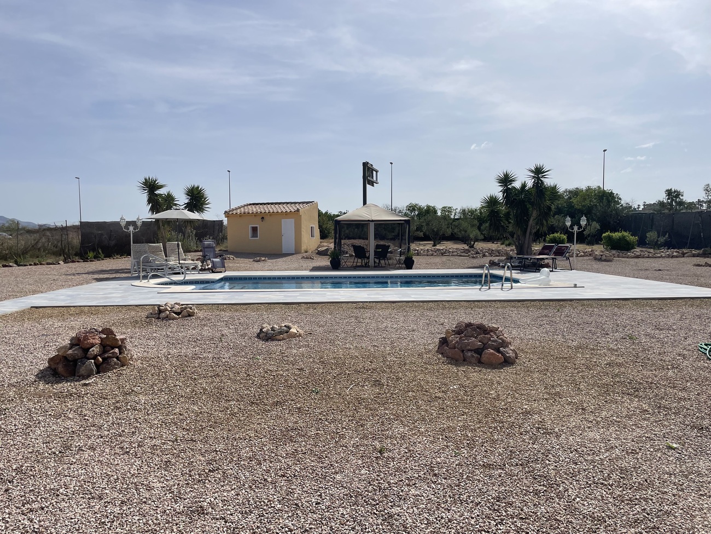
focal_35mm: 26
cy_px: 267
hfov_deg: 67.3
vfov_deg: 53.1
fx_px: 534
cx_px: 356
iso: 32
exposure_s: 1/9091
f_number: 1.6
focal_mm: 4.2
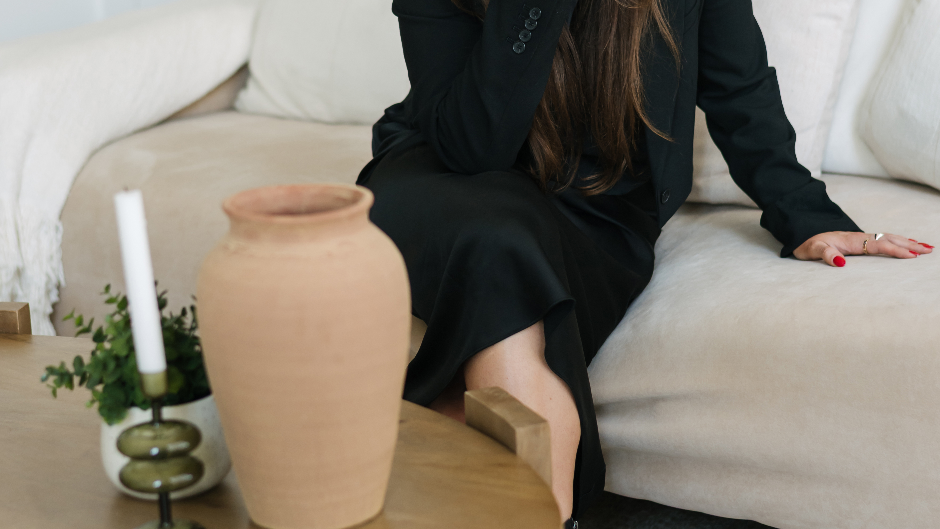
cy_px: 161
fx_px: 2293
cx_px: 469
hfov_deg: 23.2
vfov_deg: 13.1
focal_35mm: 92
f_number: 2.2
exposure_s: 1/320
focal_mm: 58
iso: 400
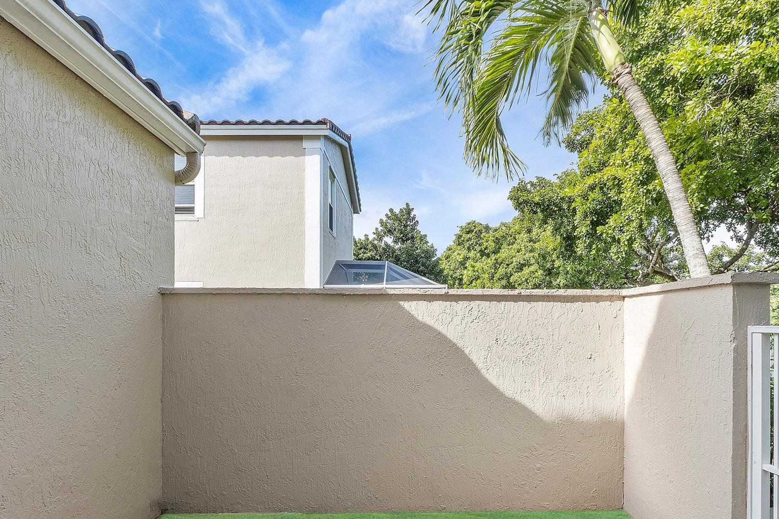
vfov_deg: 63.8
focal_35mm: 19
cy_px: 318
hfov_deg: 86.8
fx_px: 411
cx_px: 415
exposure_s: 1/80
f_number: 11
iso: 100
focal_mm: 10
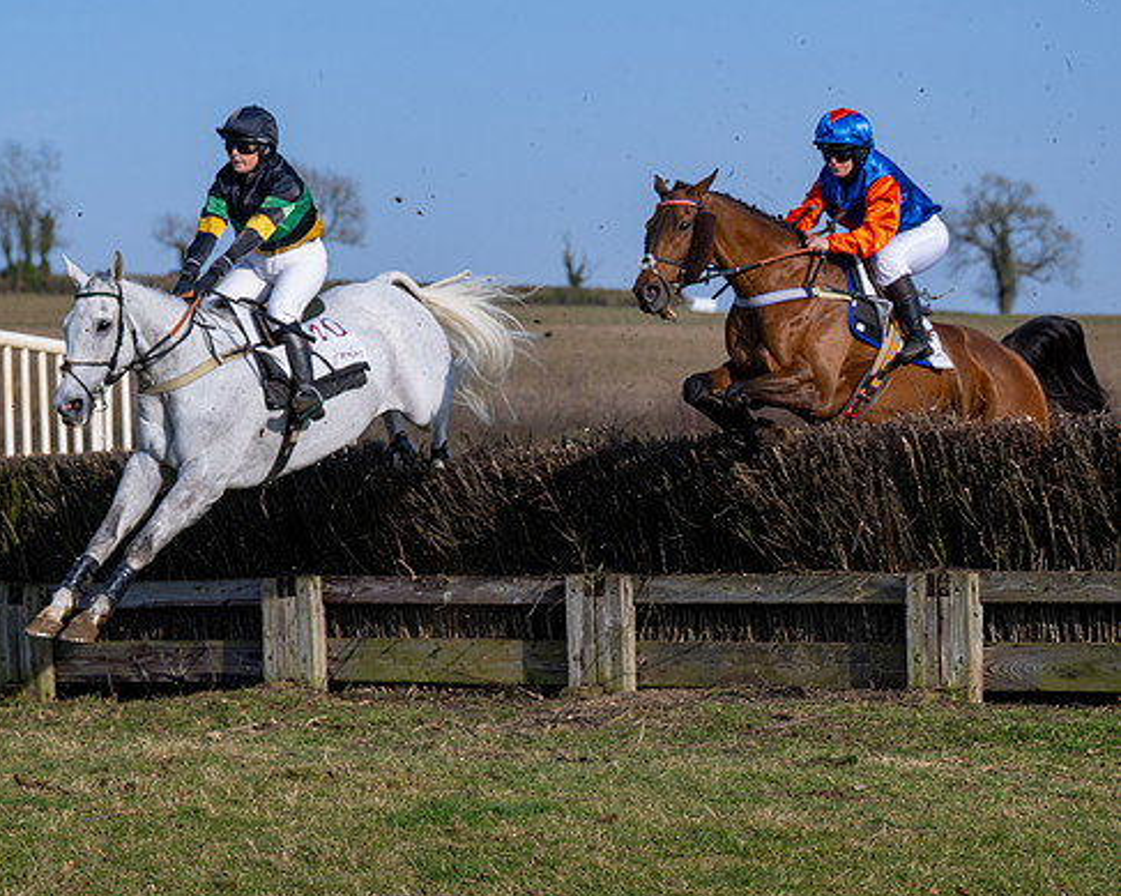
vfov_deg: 12.0
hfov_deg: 14.9
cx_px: 413
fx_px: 4277
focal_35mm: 129
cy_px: 474
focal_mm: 81
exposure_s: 1/2500
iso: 160
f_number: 4
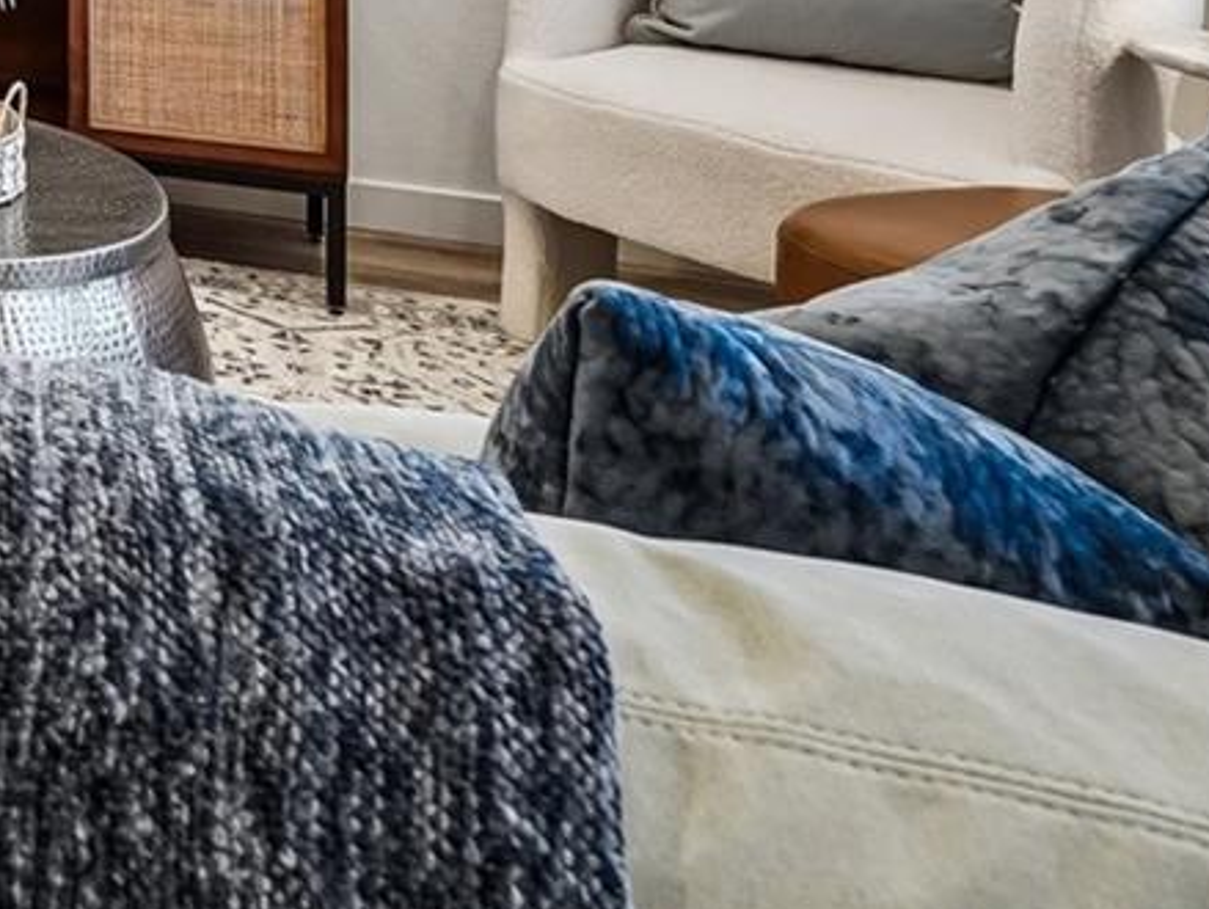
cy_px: -449
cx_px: -821
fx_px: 1786
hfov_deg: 24.0
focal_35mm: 51
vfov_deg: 23.1
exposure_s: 1/25
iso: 400
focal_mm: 14.6
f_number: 8
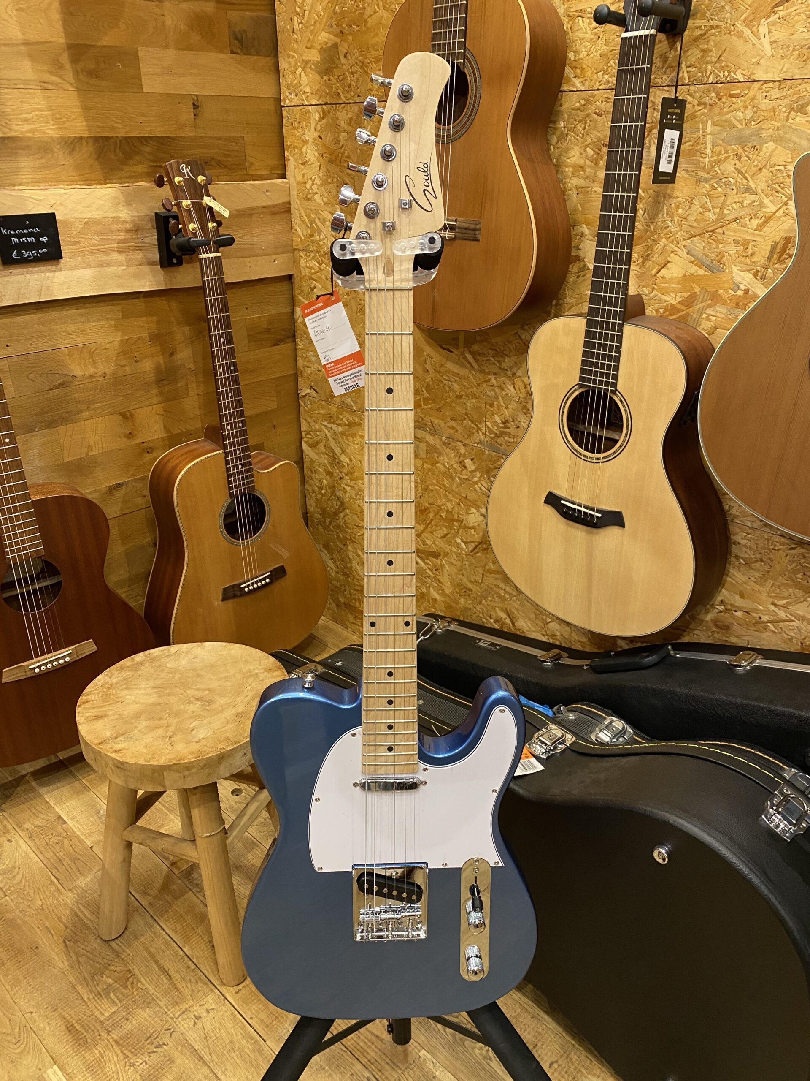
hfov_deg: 53.1
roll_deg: -0.5
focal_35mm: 26
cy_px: 540
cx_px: 405
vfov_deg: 67.3
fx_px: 811
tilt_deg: -25.3
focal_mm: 4.25
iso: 200
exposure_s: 1/50
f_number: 1.8
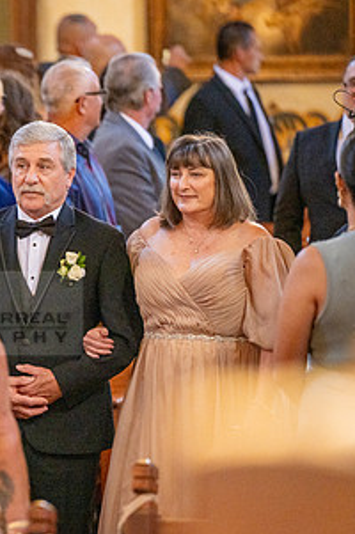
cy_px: 313
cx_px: -67
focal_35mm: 386
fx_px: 5722
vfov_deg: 5.3
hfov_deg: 3.5
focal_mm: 200
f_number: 3.2
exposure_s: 1/320
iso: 1250
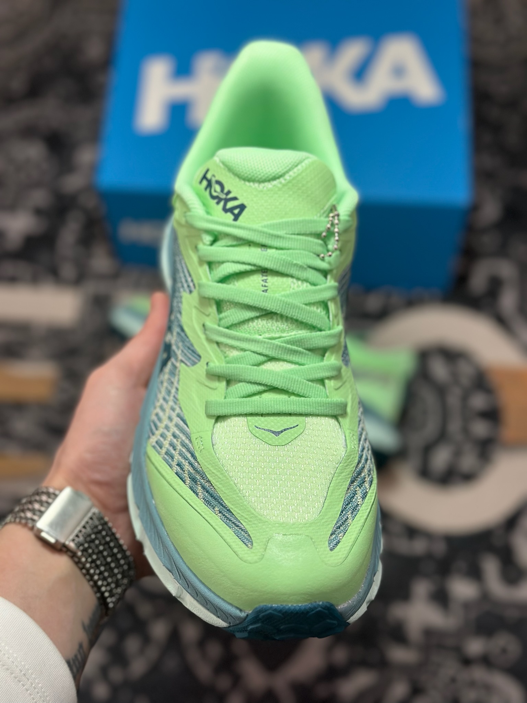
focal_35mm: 48
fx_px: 974
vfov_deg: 39.7
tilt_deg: -61.3
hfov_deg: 30.3
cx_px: 264
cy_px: 352
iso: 80
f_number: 1.78
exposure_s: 1/1721
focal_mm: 6.86
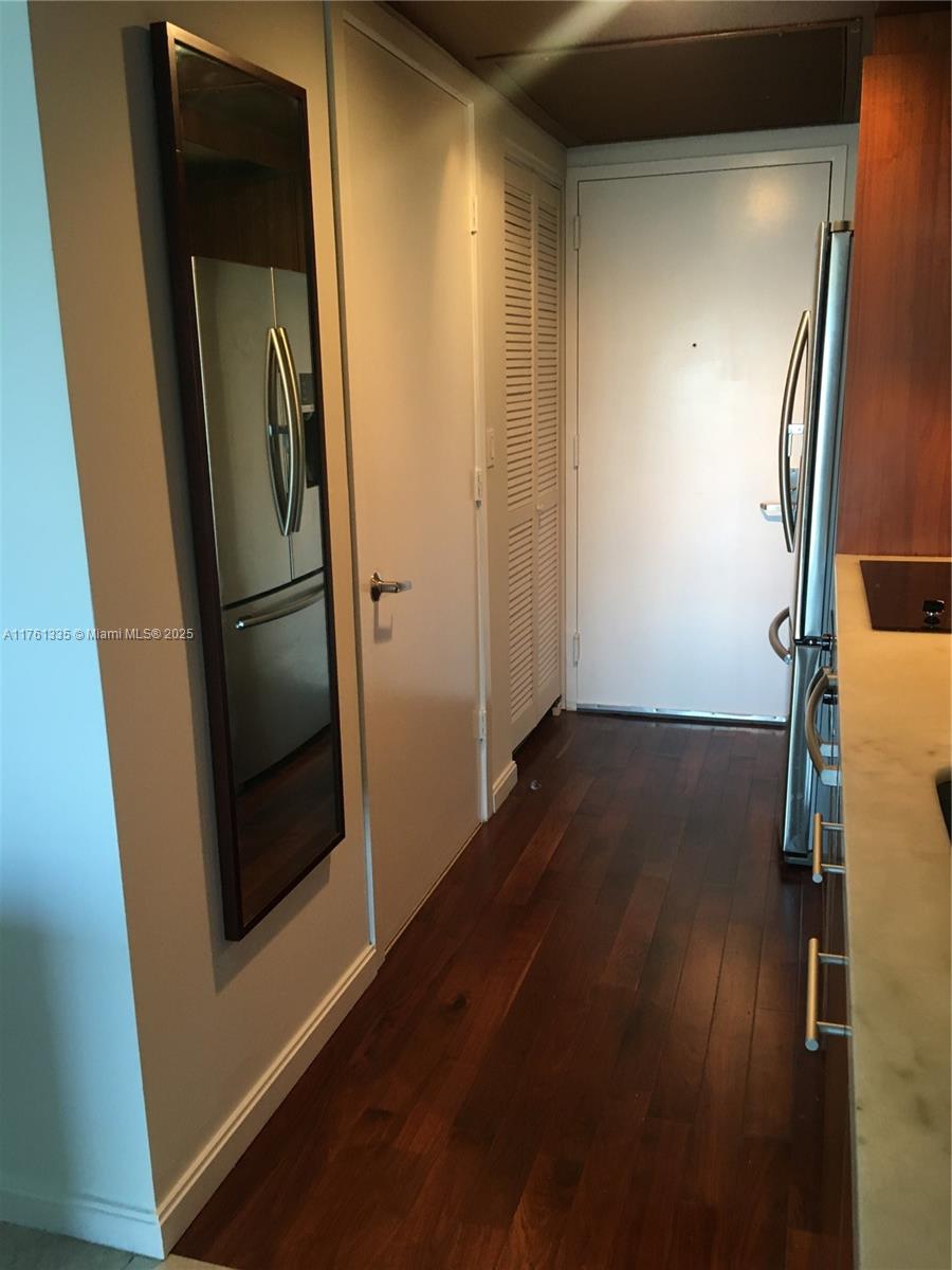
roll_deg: +1.3
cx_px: 476
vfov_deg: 61.7
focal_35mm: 29
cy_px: 635
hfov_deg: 48.2
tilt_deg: -14.7
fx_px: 1063
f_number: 2.2
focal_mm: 4.15
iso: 100
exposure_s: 1/30
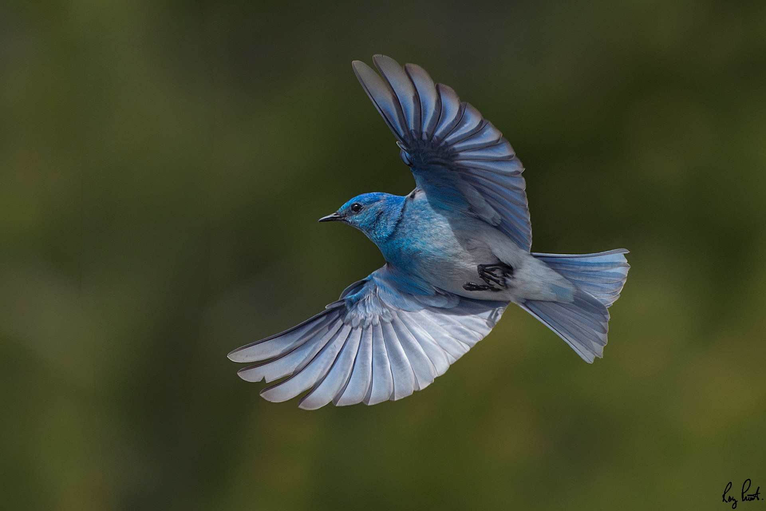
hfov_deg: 4.9
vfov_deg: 3.3
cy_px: 256
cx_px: 383
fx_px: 8936
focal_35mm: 420
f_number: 5.6
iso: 3200
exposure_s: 1/5000
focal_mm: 420
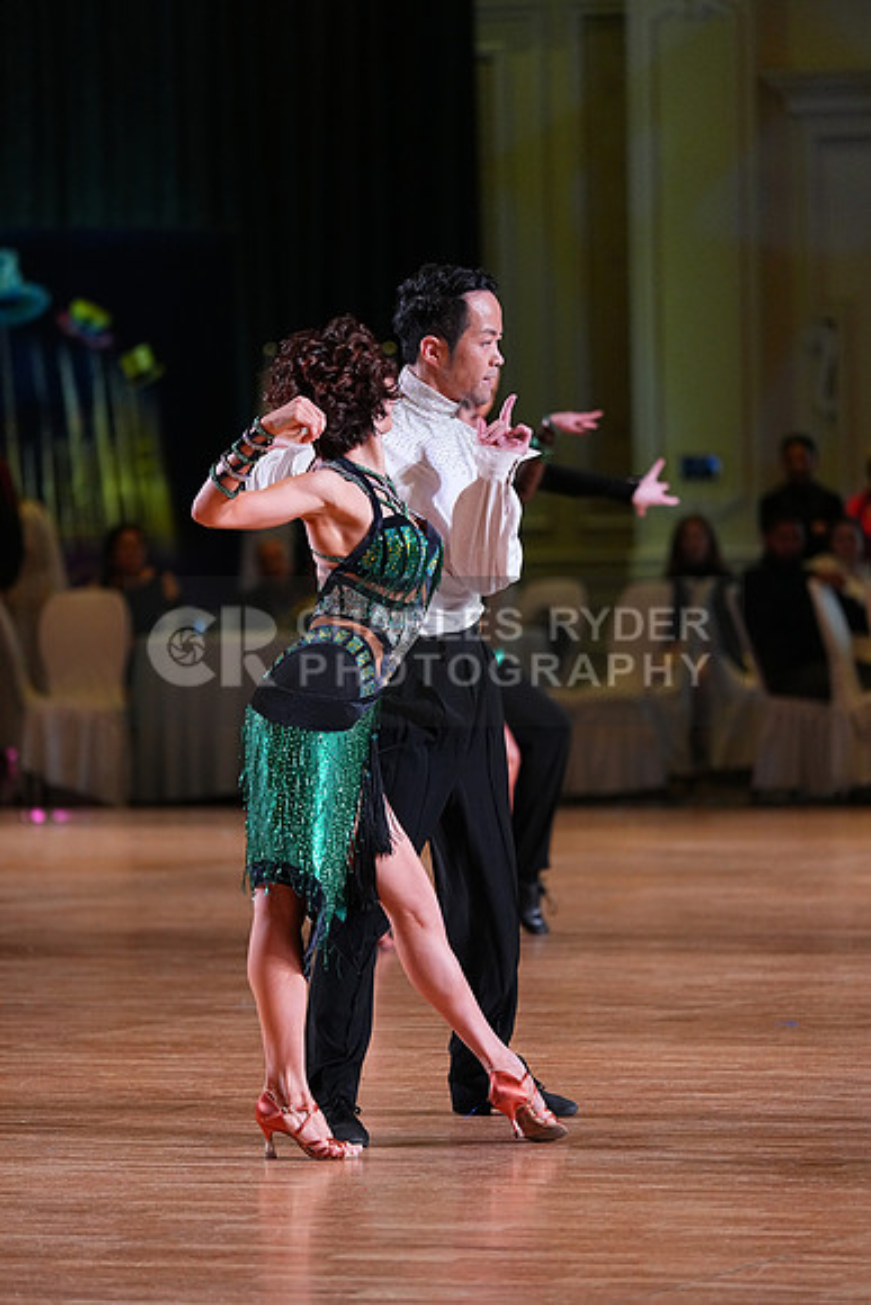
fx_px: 7253
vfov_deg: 10.3
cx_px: 436
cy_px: 652
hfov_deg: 6.9
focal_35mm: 200
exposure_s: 1/500
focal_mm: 200
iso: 3200
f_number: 4
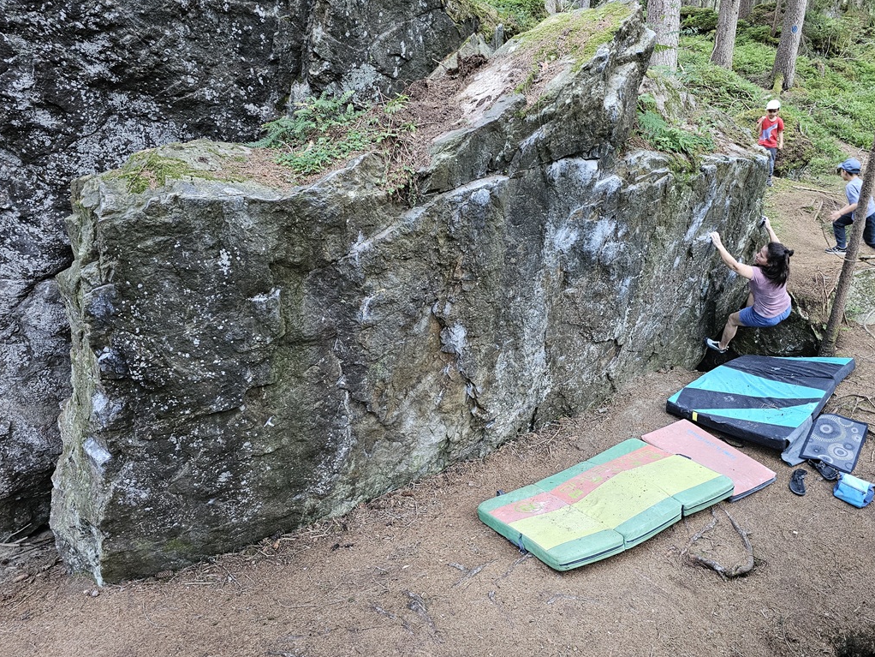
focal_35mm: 27
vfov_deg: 51.4
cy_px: 335
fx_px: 683
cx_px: 475
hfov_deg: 65.2
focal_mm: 6.3
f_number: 1.7
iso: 500
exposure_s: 1/50
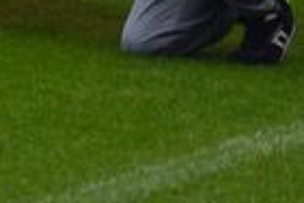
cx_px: -71
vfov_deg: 2.3
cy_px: -381
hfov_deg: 3.5
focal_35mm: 586
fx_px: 4948
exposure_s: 1/500
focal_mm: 65
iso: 1000
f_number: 6.3
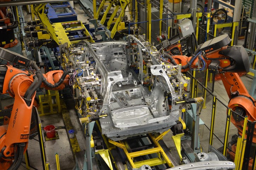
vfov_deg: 25.6
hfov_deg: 37.9
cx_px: 128
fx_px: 373
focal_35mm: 52
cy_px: 85
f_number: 3.2
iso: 800
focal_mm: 35
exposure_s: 1/40
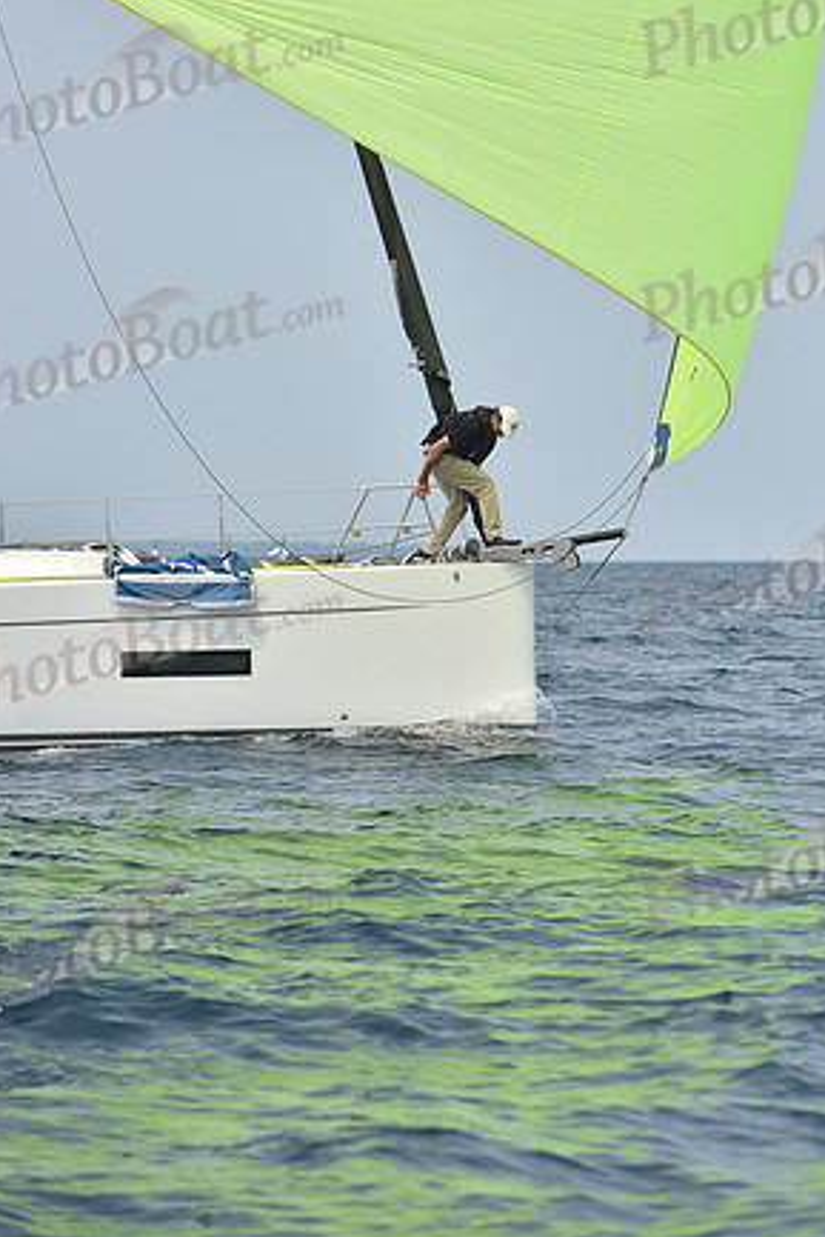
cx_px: 492
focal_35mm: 268
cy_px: 457
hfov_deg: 5.1
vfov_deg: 7.7
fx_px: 9204
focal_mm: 200
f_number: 8
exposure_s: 1/1250
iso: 250
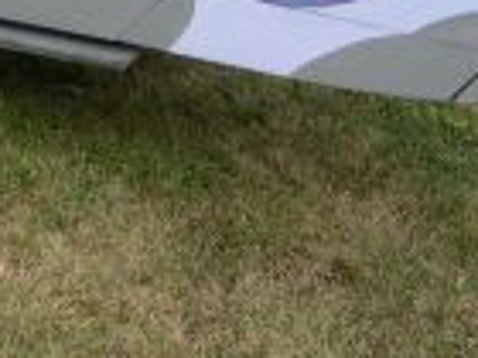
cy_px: -102
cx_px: -256
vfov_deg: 8.4
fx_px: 2403
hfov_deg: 10.9
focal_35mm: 174
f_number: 2.8
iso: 100
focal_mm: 8
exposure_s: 1/153
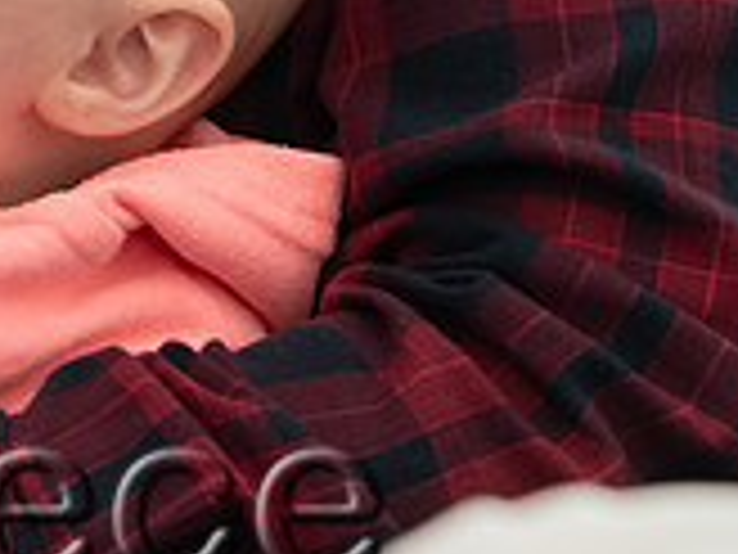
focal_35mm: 238
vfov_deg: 6.2
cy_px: -34
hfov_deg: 8.1
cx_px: -405
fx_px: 5074
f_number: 8
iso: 1250
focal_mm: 70
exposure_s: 1/200
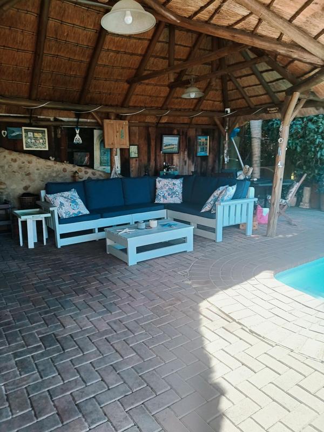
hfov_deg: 54.9
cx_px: 162
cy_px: 216
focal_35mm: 25
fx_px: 312
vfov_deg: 69.4
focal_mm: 4.7
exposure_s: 1/50
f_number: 1.7
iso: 125
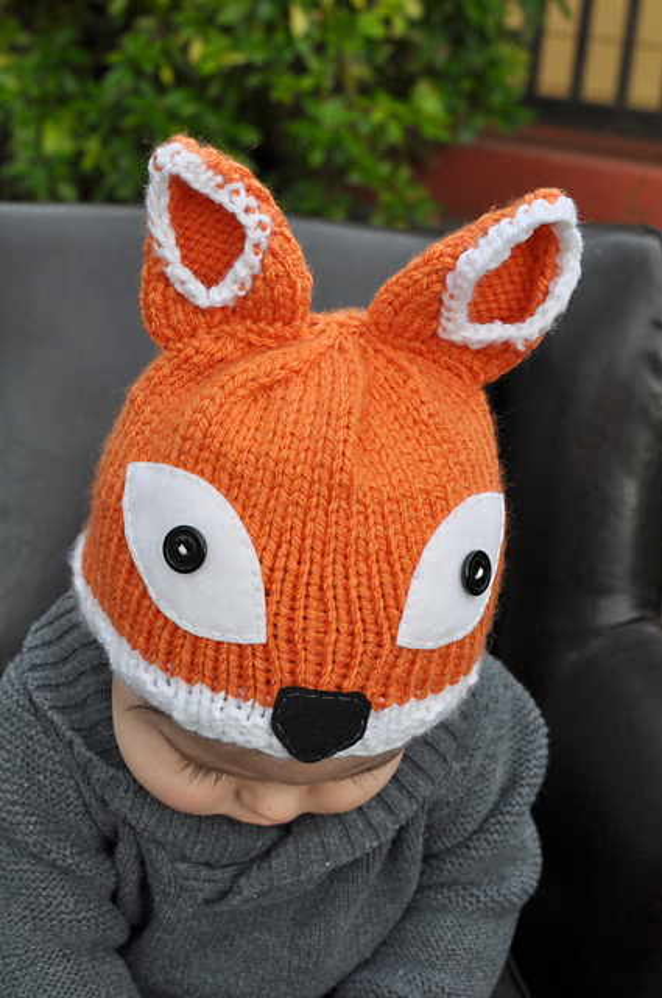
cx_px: 331
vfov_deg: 37.9
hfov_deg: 25.7
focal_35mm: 52
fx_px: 1452
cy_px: 499
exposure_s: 1/160
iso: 200
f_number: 6.3
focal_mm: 35
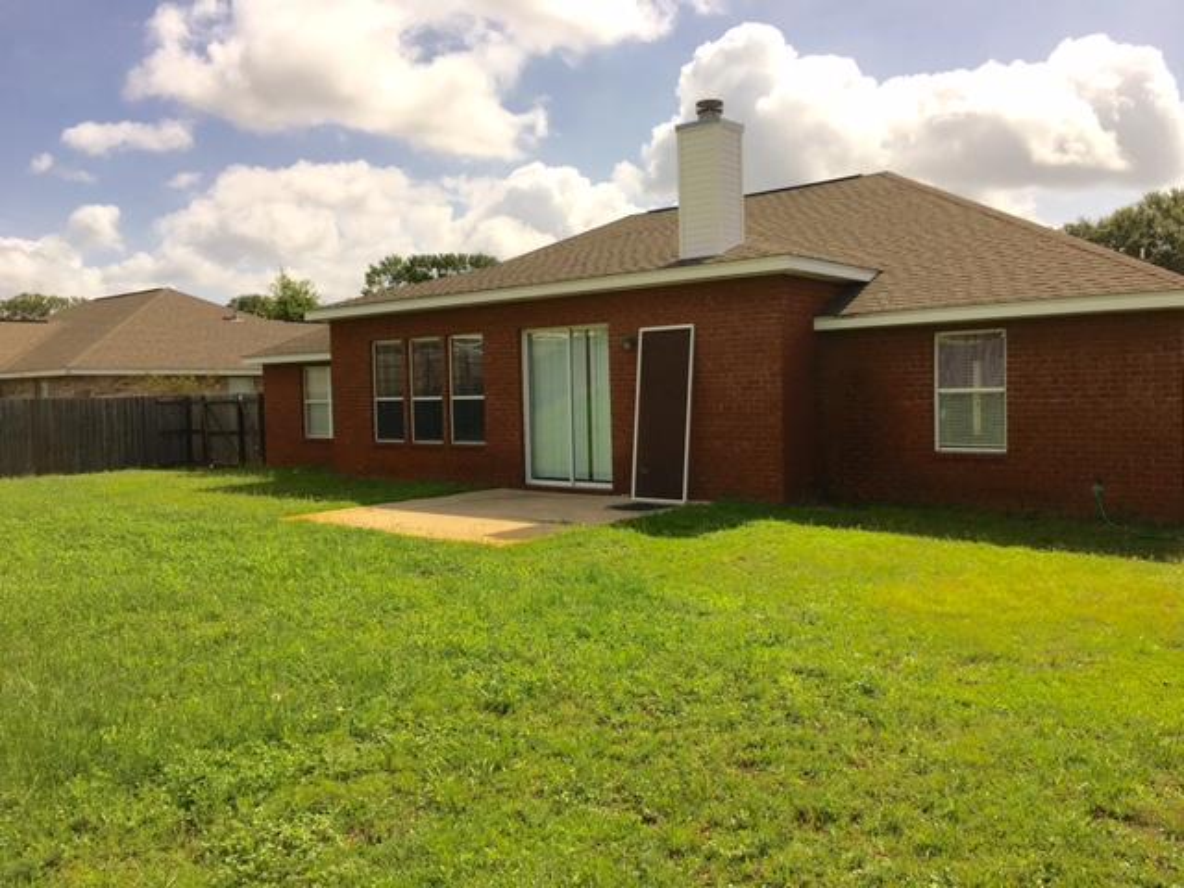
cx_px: 592
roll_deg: +1.3
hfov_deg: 61.7
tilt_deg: -2.1
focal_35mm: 29
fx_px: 992
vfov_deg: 48.2
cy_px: 444
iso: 32
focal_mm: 4.15
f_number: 2.2
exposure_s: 1/3077
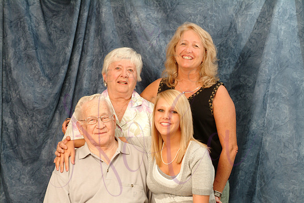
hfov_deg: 13.7
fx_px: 1268
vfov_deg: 9.2
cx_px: 152
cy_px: 102
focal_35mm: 150
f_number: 9.5
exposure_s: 1/125
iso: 400
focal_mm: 100
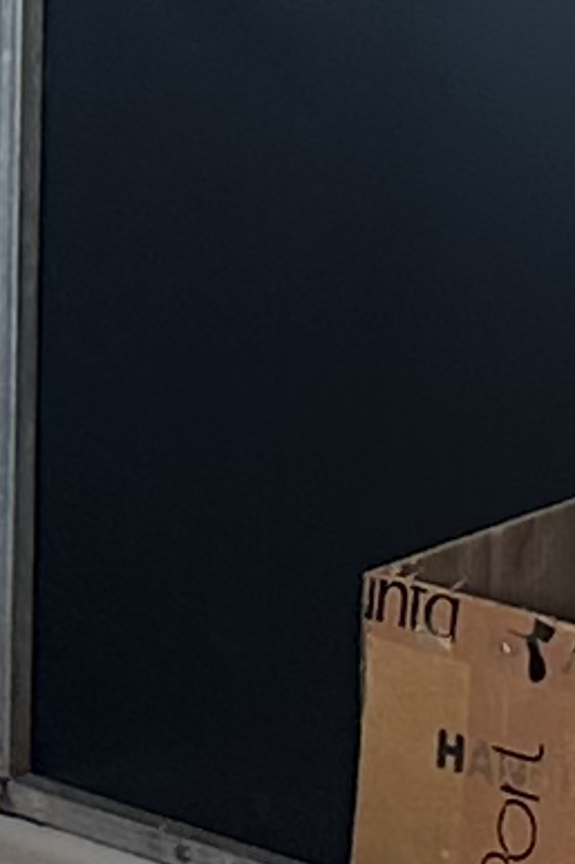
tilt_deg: -3.6
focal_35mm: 261
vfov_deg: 7.5
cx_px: 982
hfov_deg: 5.2
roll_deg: -1.7
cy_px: -1068
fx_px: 6258
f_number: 1.78
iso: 80
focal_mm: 6.86
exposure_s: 1/429
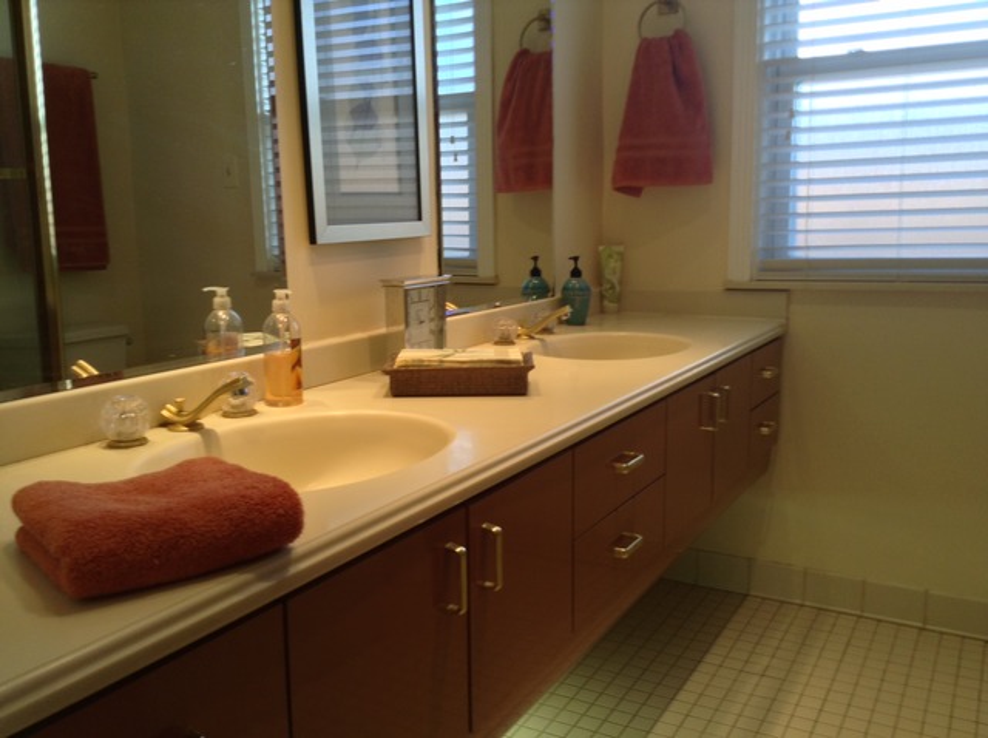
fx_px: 940
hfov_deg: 55.4
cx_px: 494
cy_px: 369
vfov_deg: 42.8
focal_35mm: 33
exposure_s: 1/40
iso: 32
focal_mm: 3.3
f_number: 2.4
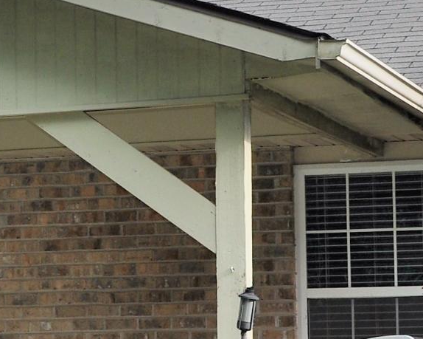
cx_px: -223
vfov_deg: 8.1
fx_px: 2391
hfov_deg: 9.8
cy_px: 189
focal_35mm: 191
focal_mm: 26
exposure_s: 1/200
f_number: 9
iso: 200
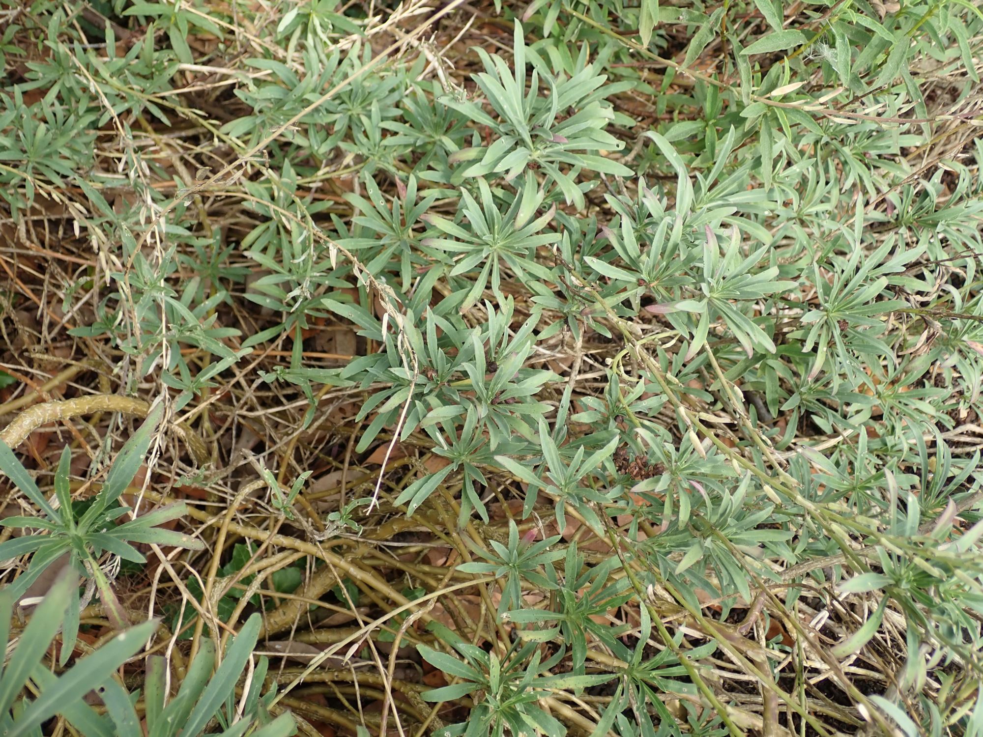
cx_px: 492
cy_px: 368
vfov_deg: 37.7
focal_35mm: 38
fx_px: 1079
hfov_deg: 49.0
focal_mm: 6.86
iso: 100
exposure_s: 1/200
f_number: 2.7
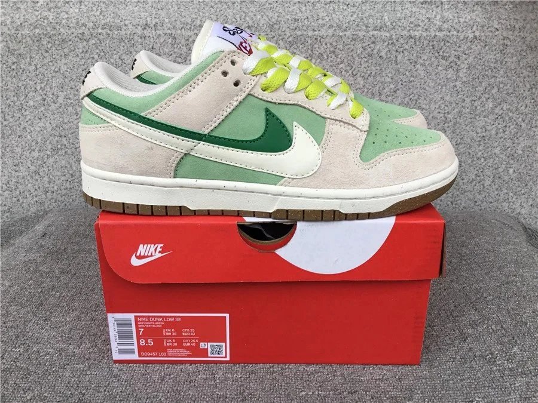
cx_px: 269
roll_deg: +0.0
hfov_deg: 58.4
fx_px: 482
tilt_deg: -20.2
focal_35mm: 31
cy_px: 202
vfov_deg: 45.4
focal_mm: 3.3
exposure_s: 1/100
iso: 32
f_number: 2.4
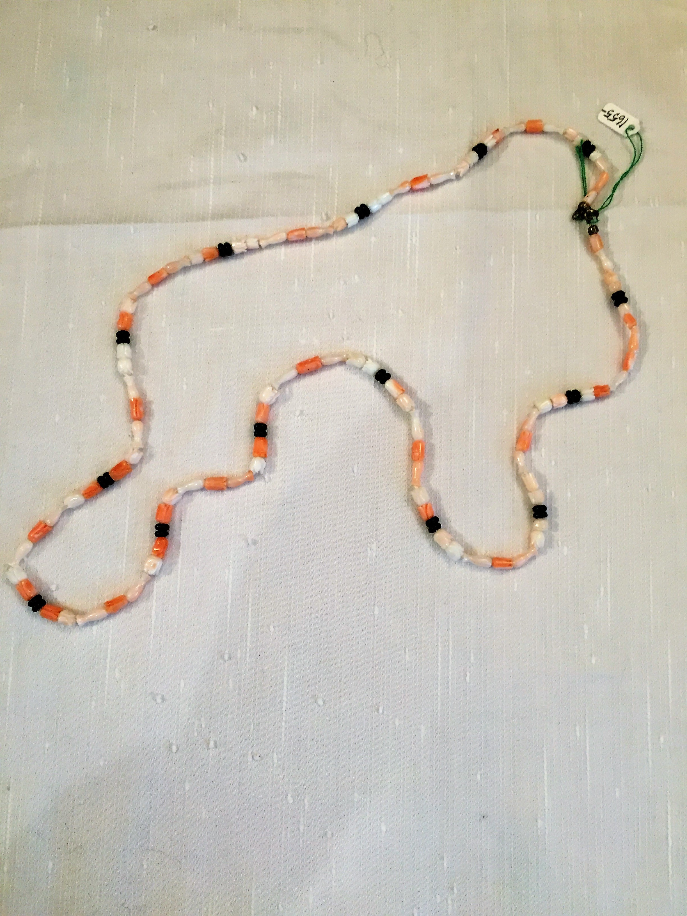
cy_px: 458
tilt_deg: -81.9
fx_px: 767
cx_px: 344
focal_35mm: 29
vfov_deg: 61.7
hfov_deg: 48.2
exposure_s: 1/33
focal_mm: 4.15
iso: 125
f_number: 2.2
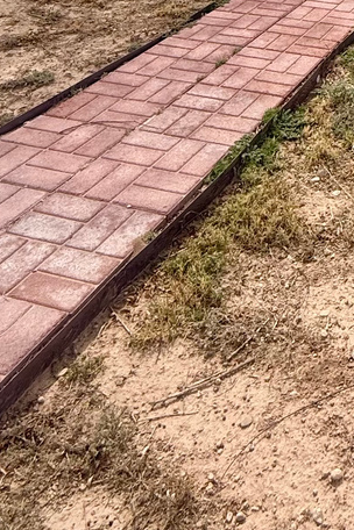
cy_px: -81
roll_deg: -0.7
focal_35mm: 49
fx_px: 723
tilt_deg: -12.0
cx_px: 439
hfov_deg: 24.6
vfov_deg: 33.8
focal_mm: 2.22
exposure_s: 1/3289
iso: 50
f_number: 2.2
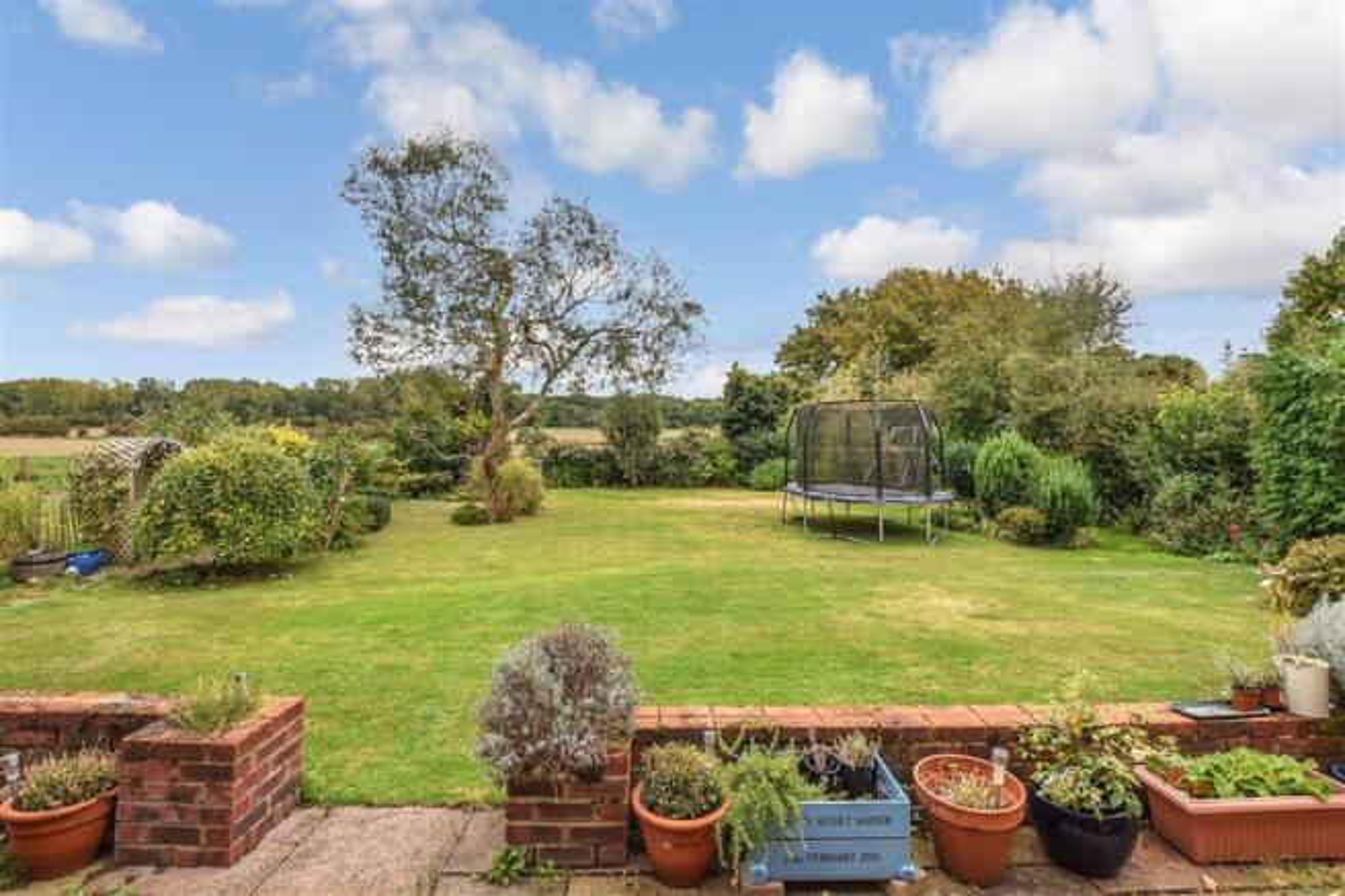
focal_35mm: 15
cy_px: 448
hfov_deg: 100.4
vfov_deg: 77.3
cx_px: 672
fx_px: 560
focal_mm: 10
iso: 200
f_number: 11
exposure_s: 1/40
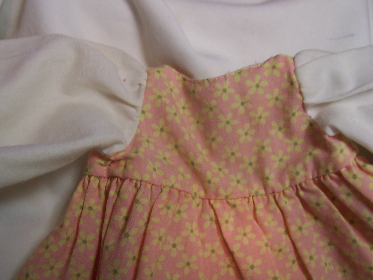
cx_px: 186
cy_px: 140
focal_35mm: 37
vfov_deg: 38.7
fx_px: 399
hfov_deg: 50.1
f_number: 2.8
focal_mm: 5.6
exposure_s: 1/60
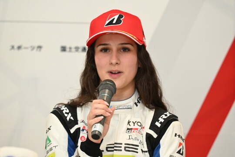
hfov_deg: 10.2
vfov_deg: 6.8
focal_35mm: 202
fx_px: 1322
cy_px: 78
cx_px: 118
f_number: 2.8
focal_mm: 135
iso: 800
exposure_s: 1/200
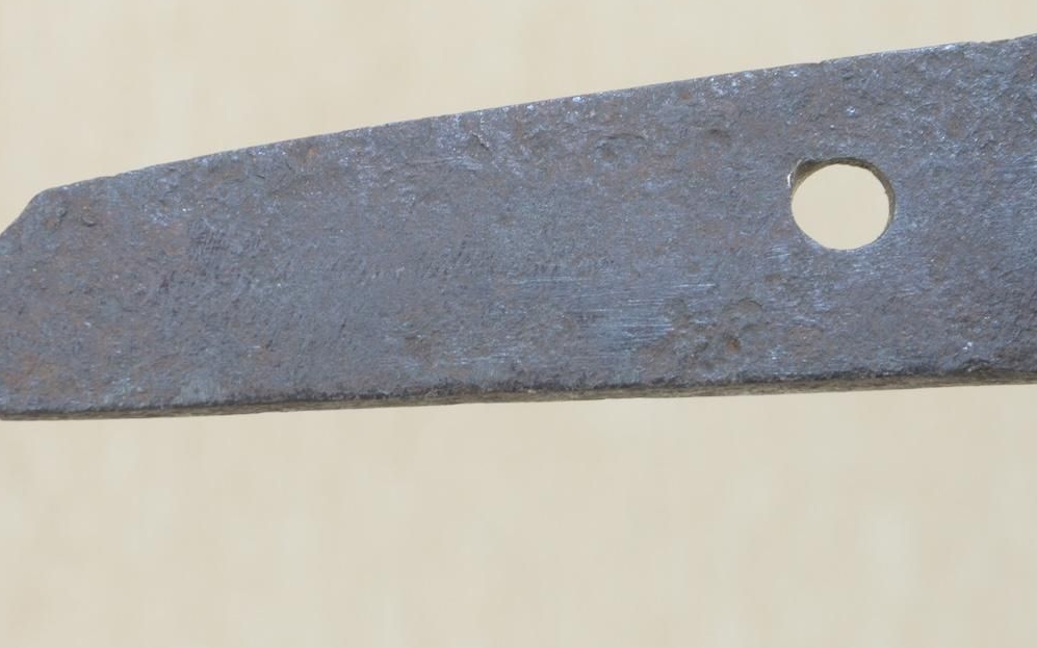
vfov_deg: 4.5
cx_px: 601
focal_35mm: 290
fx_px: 8187
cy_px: 256
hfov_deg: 7.2
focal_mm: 135
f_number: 11
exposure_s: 1/1.6
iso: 400
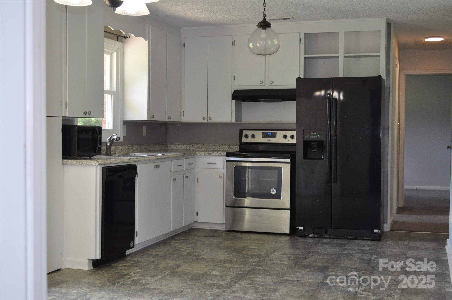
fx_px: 640
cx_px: 226
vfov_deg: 26.4
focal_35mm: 51
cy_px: 150
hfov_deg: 38.9
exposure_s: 1/125
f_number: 5
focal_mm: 34
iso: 800
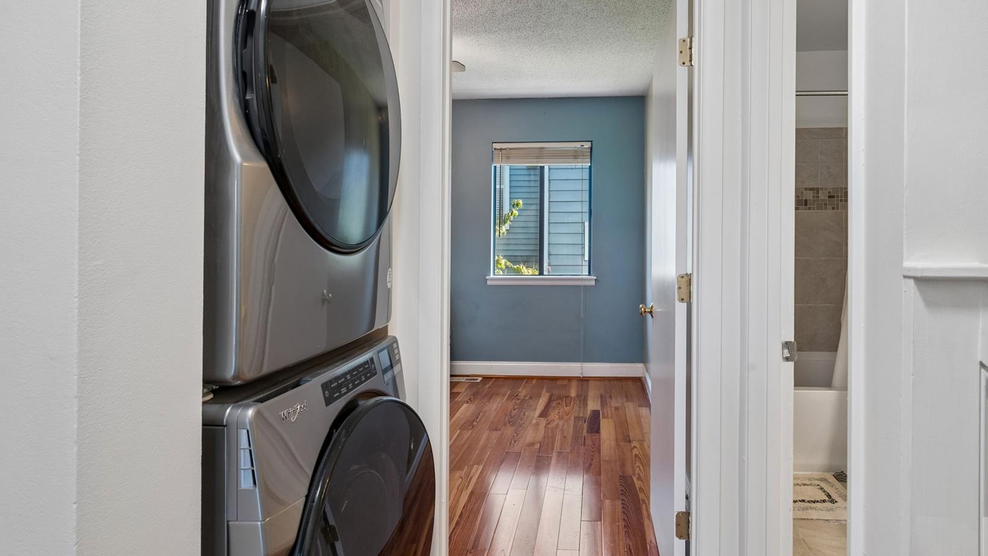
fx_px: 550
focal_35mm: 21
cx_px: 556
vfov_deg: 53.2
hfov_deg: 83.4
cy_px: 223
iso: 400
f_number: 13
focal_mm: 16
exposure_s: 1/8
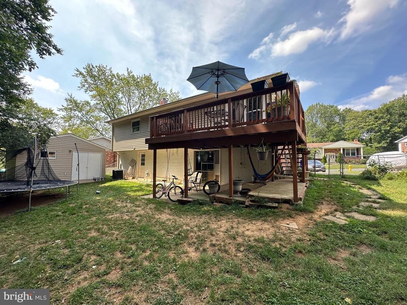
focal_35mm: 14
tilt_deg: +4.3
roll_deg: -0.9
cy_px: 152
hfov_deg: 102.1
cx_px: 204
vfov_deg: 85.7
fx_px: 165
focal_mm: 2.22
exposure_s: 1/373
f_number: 2.2
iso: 40
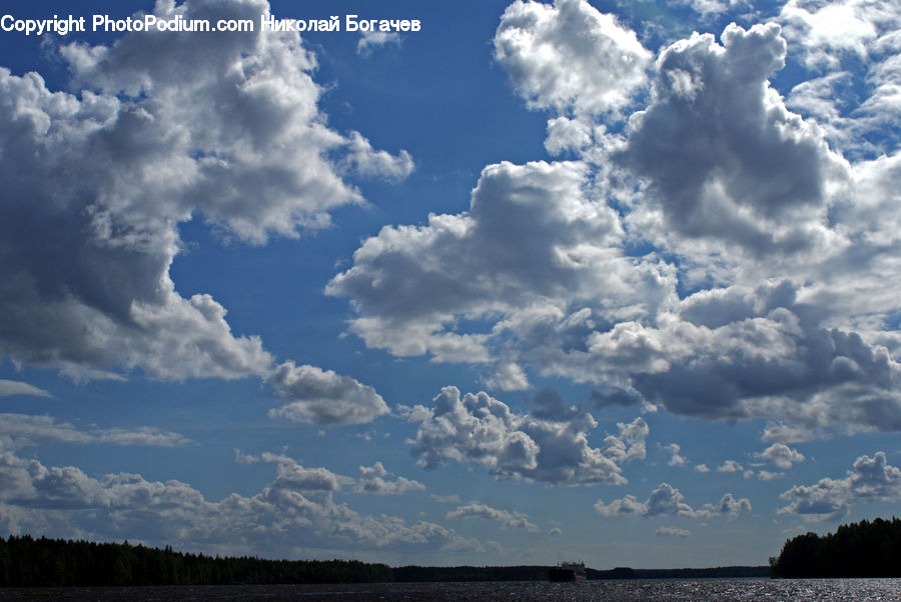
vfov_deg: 25.8
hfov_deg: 37.8
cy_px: 301
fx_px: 1315
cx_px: 450
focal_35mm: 52
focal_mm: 35
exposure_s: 1/250
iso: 100
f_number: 13
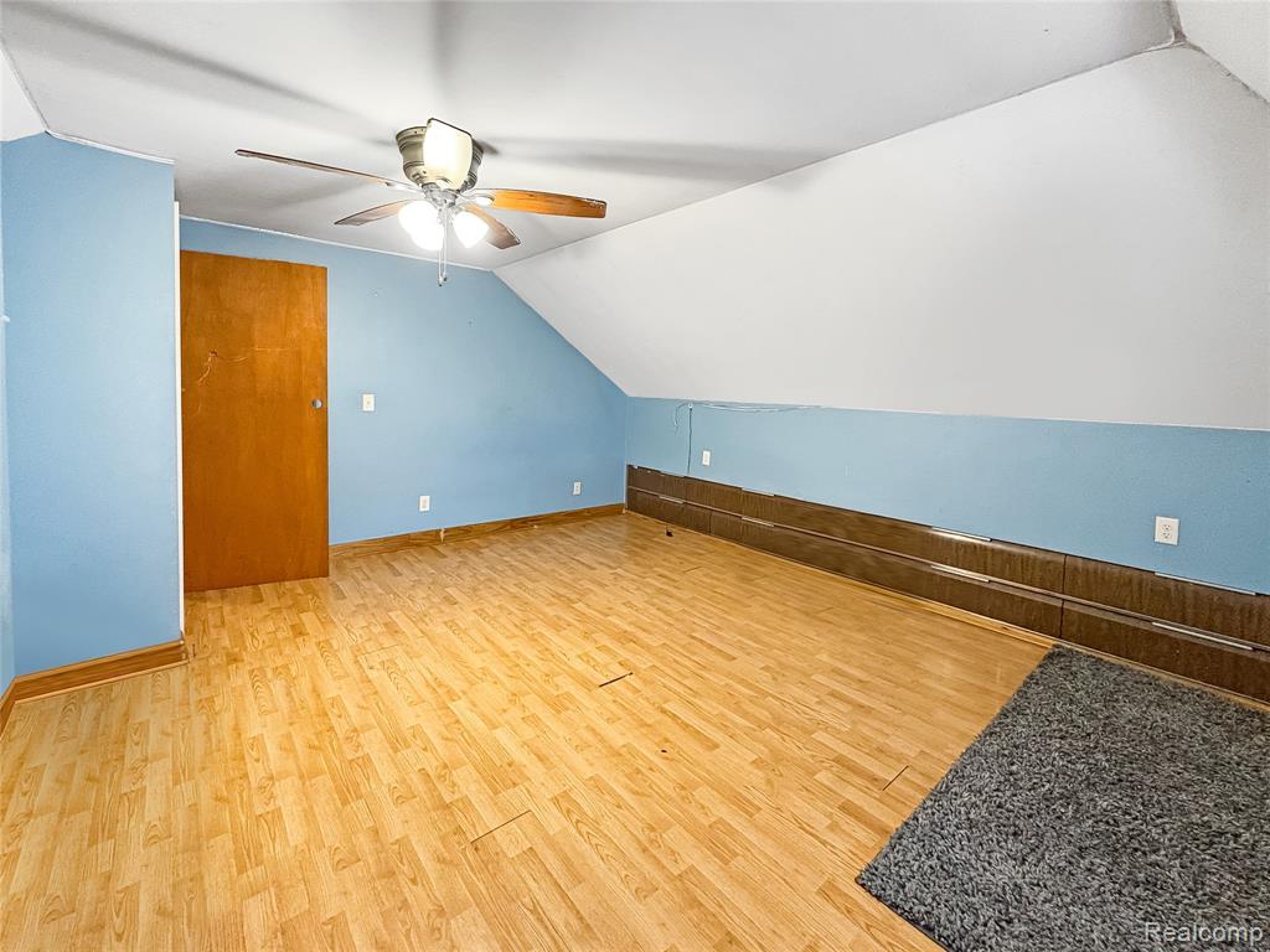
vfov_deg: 85.7
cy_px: 476
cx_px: 635
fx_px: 514
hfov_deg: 102.1
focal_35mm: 14
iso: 640
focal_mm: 2.22
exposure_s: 1/60
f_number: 2.2
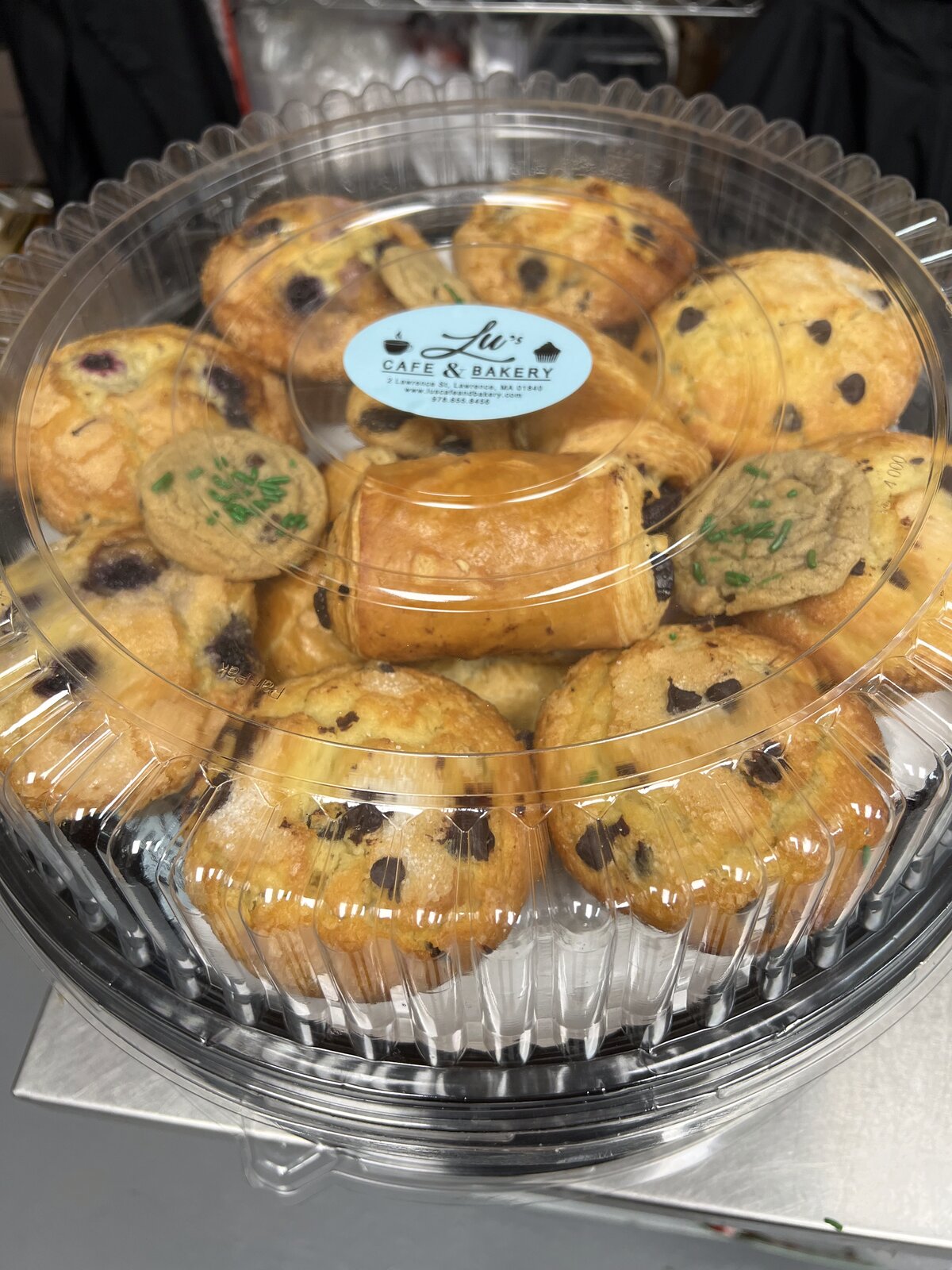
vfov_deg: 67.3
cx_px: 476
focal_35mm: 26
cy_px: 635
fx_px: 953
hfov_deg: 53.1
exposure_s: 1/120
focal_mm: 5.7
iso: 100
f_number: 1.5
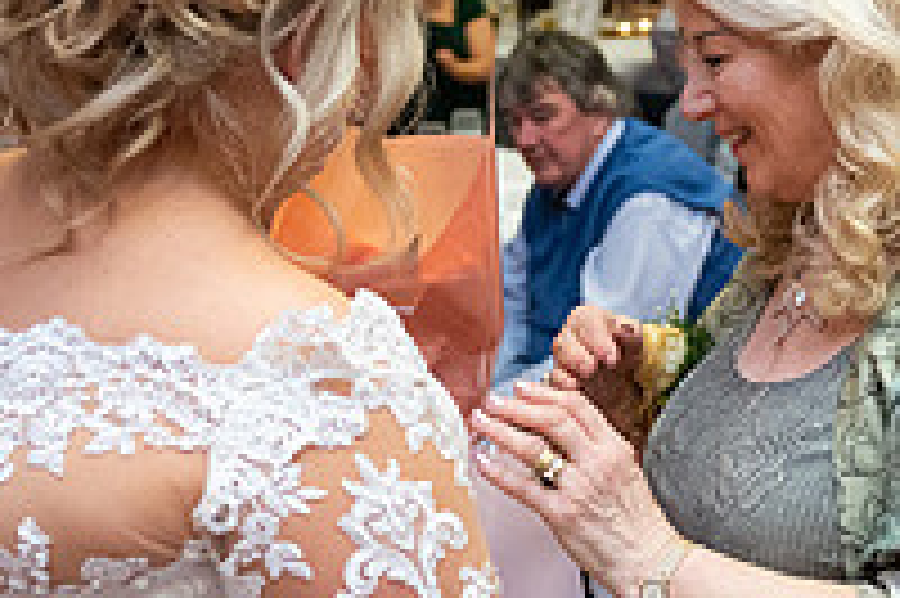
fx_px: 2323
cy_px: 317
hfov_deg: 21.6
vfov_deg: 14.7
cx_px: 729
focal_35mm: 93
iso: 1250
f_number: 3.5
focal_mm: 32
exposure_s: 1/160
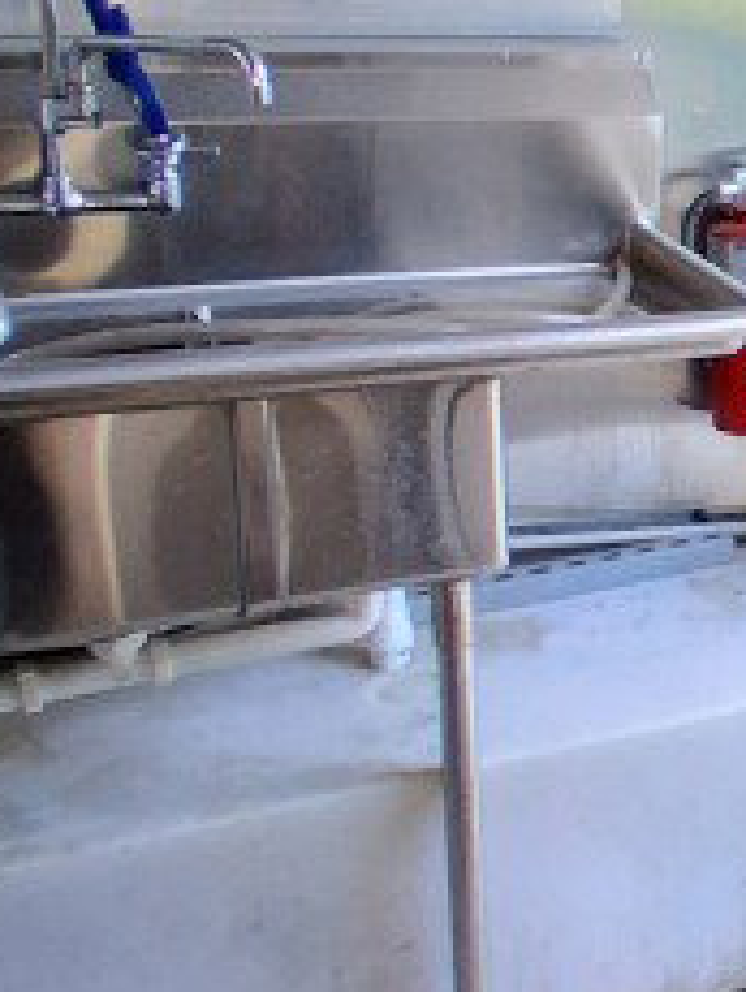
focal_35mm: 60
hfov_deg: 19.4
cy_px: 369
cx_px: 1285
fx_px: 1721
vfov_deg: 32.0
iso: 160
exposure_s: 1/40
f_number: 2.2
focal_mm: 1.4
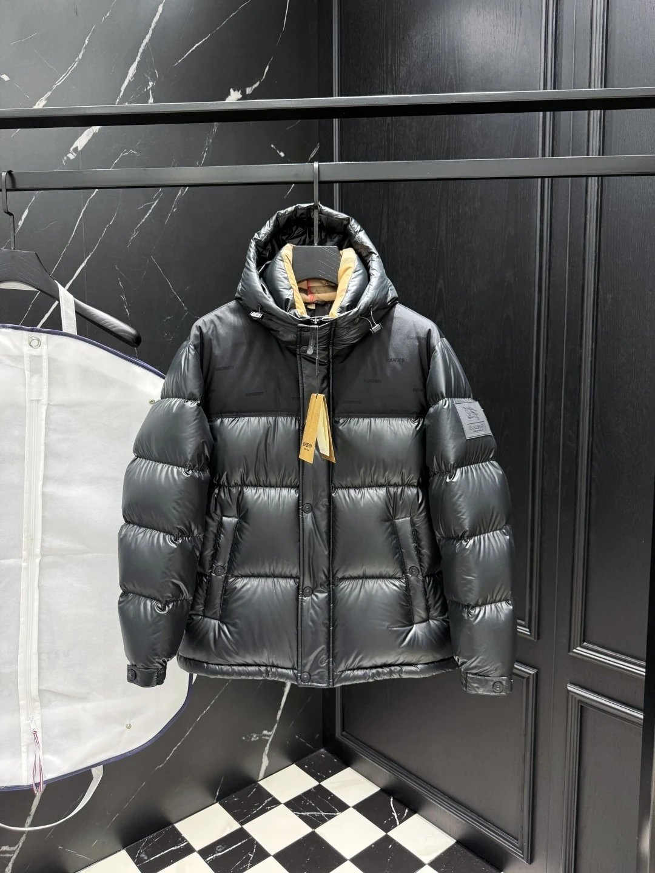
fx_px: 606
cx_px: 328
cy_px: 436
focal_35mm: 24
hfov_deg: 56.8
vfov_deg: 71.6
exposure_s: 1/100
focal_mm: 6.76
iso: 125
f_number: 1.78
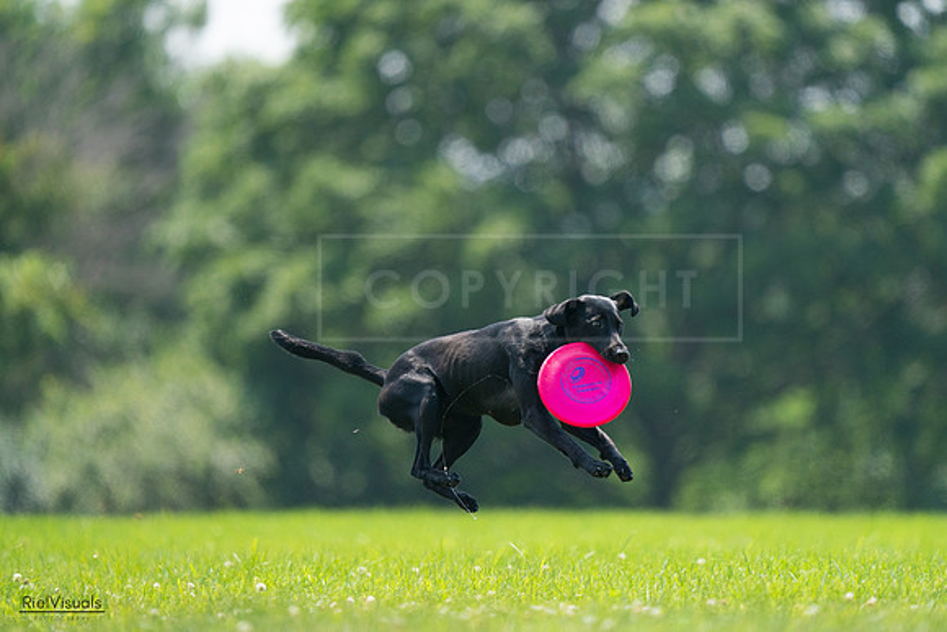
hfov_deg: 3.4
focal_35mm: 600
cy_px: 316
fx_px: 15786
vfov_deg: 2.3
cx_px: 474
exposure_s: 1/4000
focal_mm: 600
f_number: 6.3
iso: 2500
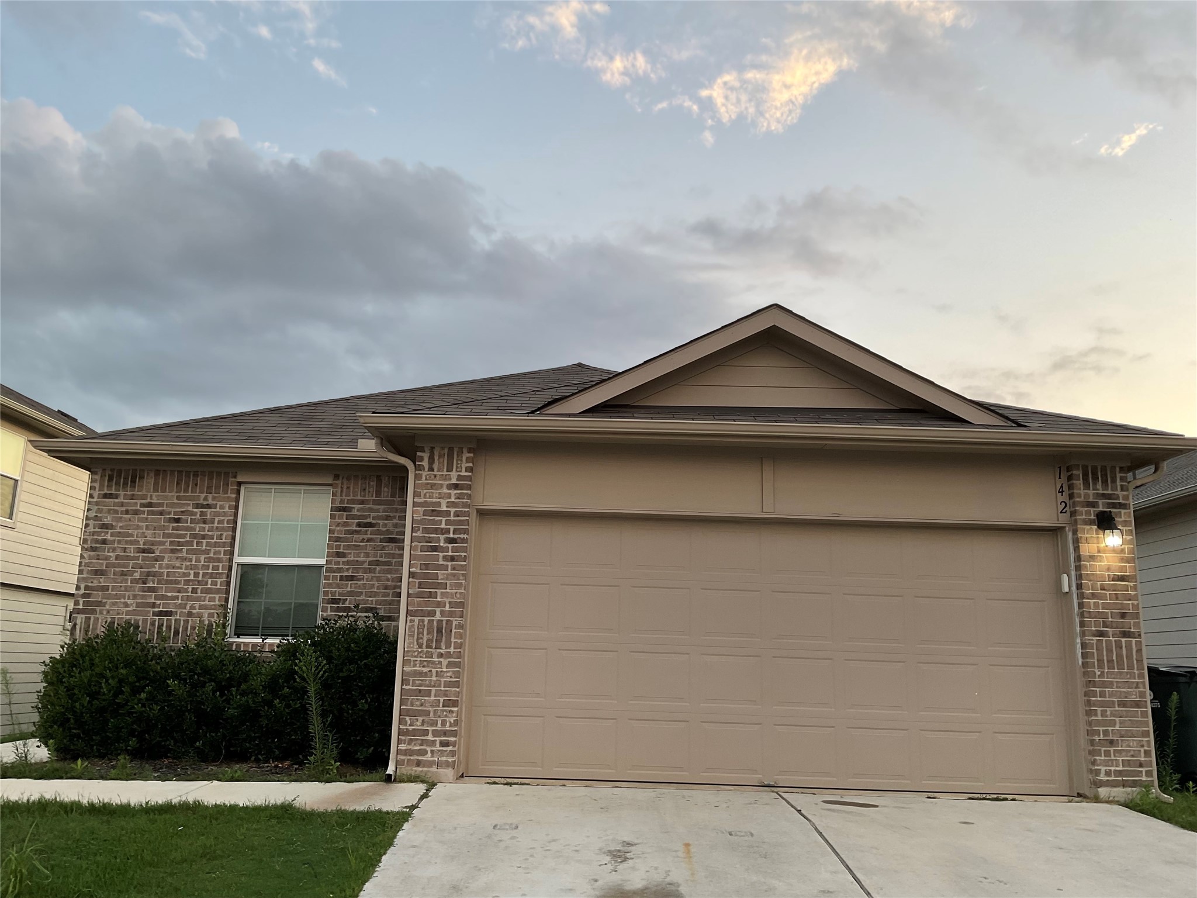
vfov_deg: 48.2
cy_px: 449
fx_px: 1003
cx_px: 598
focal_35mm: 29
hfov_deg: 61.7
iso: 25
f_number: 1.8
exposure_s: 1/122
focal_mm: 3
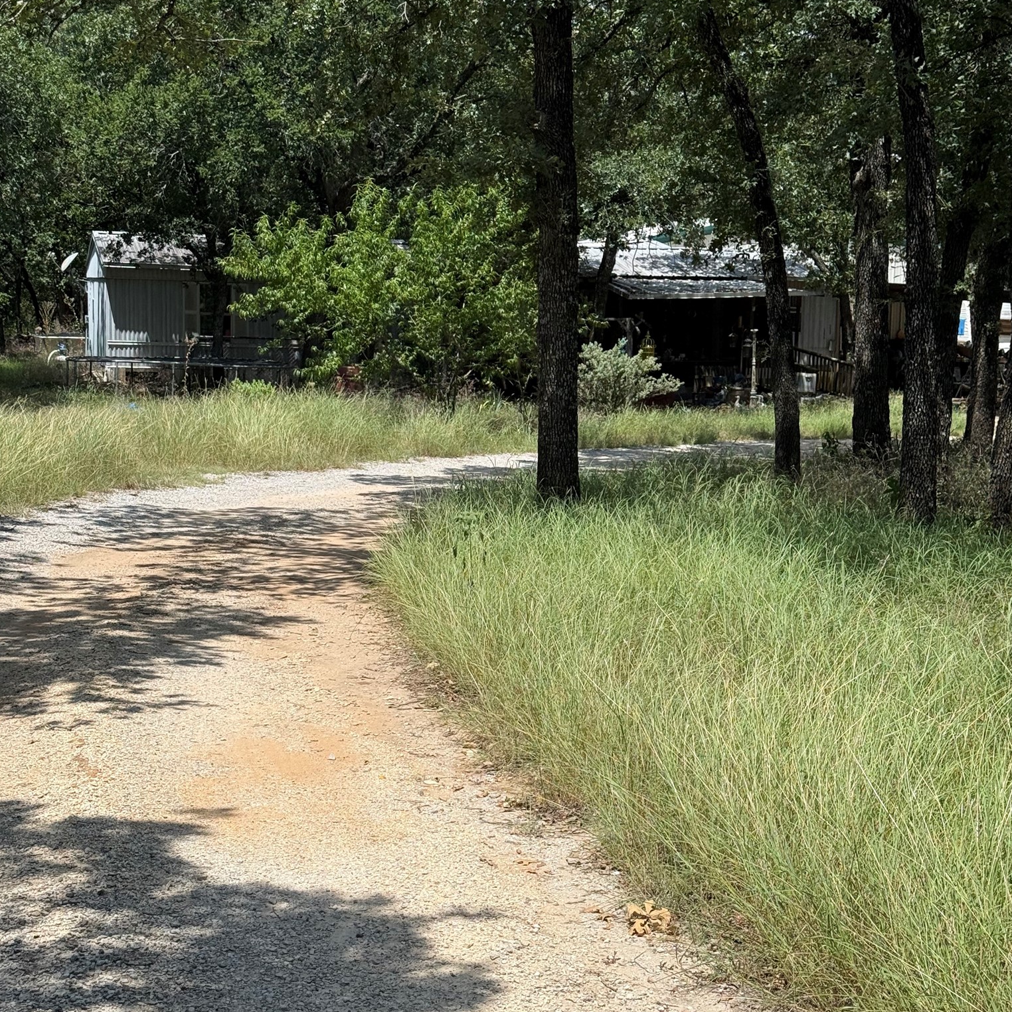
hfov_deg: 30.0
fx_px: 1885
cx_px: 505
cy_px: 545
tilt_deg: -6.5
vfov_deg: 30.0
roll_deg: -0.9
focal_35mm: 57
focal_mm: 6.76
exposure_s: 1/5587
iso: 80
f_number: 1.78
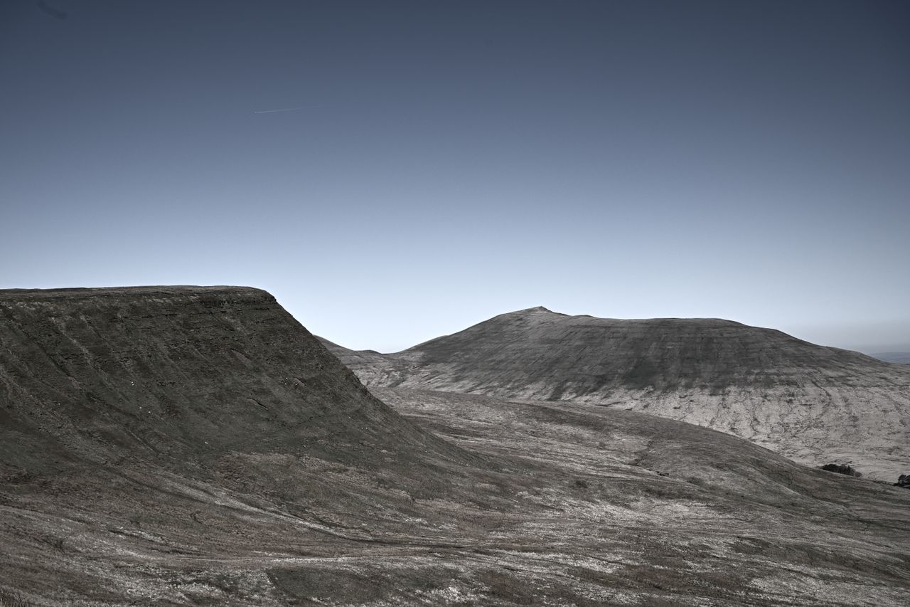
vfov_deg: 29.9
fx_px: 1137
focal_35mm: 45
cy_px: 304
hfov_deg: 43.6
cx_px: 455
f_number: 8
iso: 180
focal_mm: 45
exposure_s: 1/800
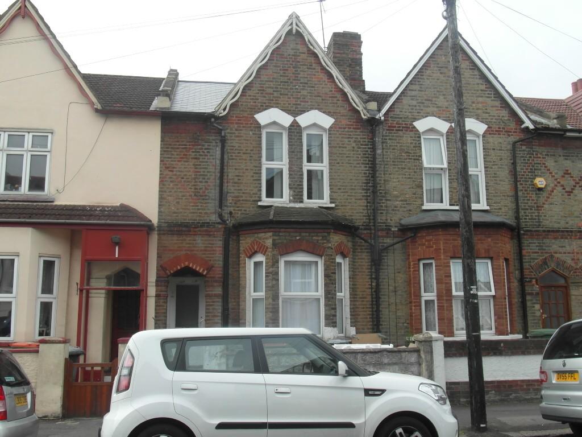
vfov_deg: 35.1
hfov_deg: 45.8
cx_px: 291
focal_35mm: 41
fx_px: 689
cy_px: 218
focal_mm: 6.8
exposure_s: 1/180
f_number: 5
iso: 80
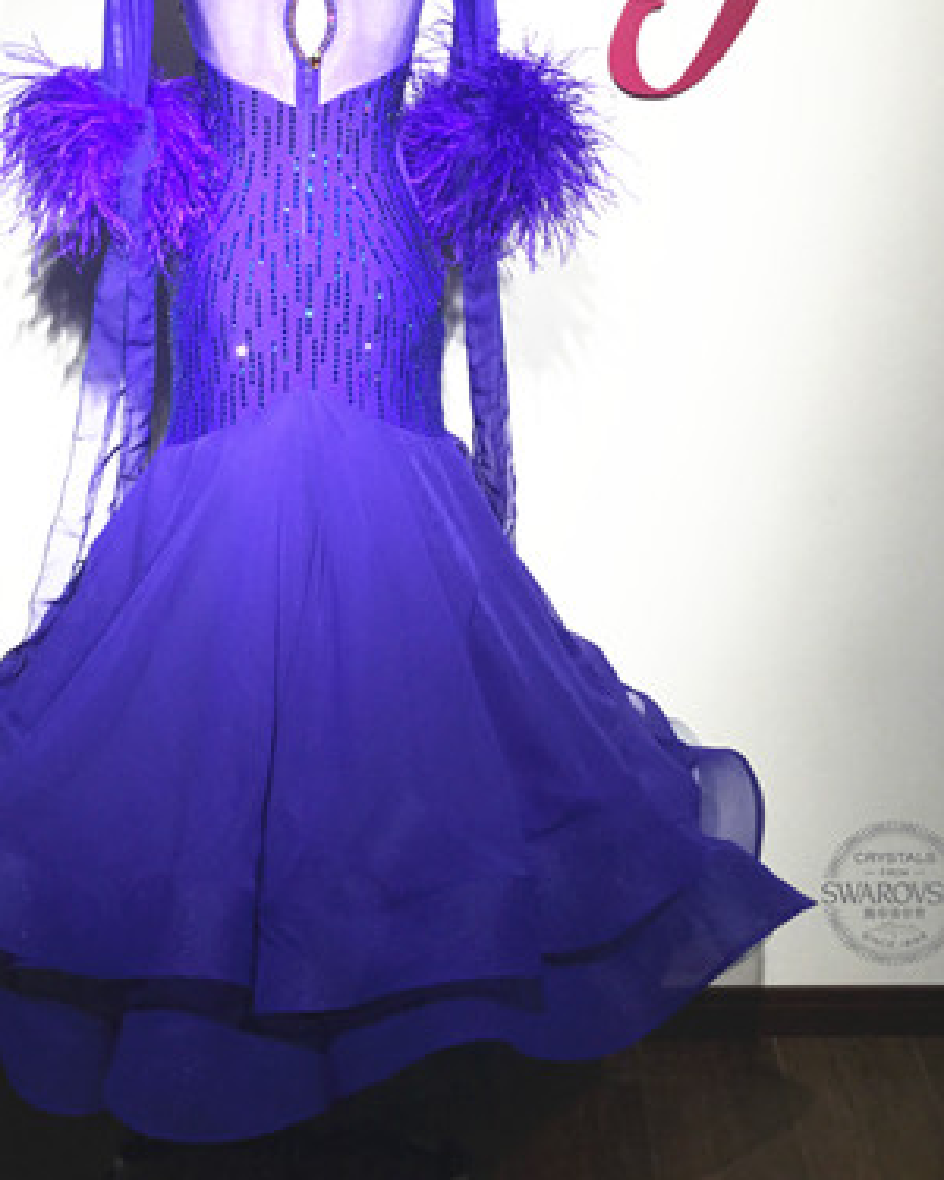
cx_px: 349
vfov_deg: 42.1
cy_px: 357
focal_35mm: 43
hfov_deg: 34.7
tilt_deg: -15.1
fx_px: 1502
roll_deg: -0.5
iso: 32
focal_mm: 3.3
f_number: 2.4
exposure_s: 1/33
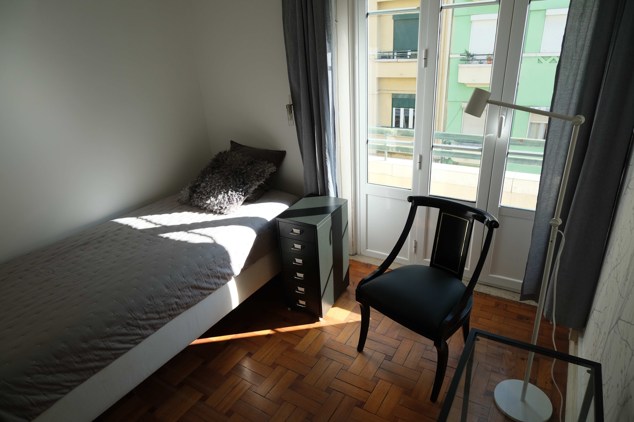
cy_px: 211
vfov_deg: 55.1
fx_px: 405
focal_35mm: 23
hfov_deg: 76.1
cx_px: 317
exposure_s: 1/180
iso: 320
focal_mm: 15
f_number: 5
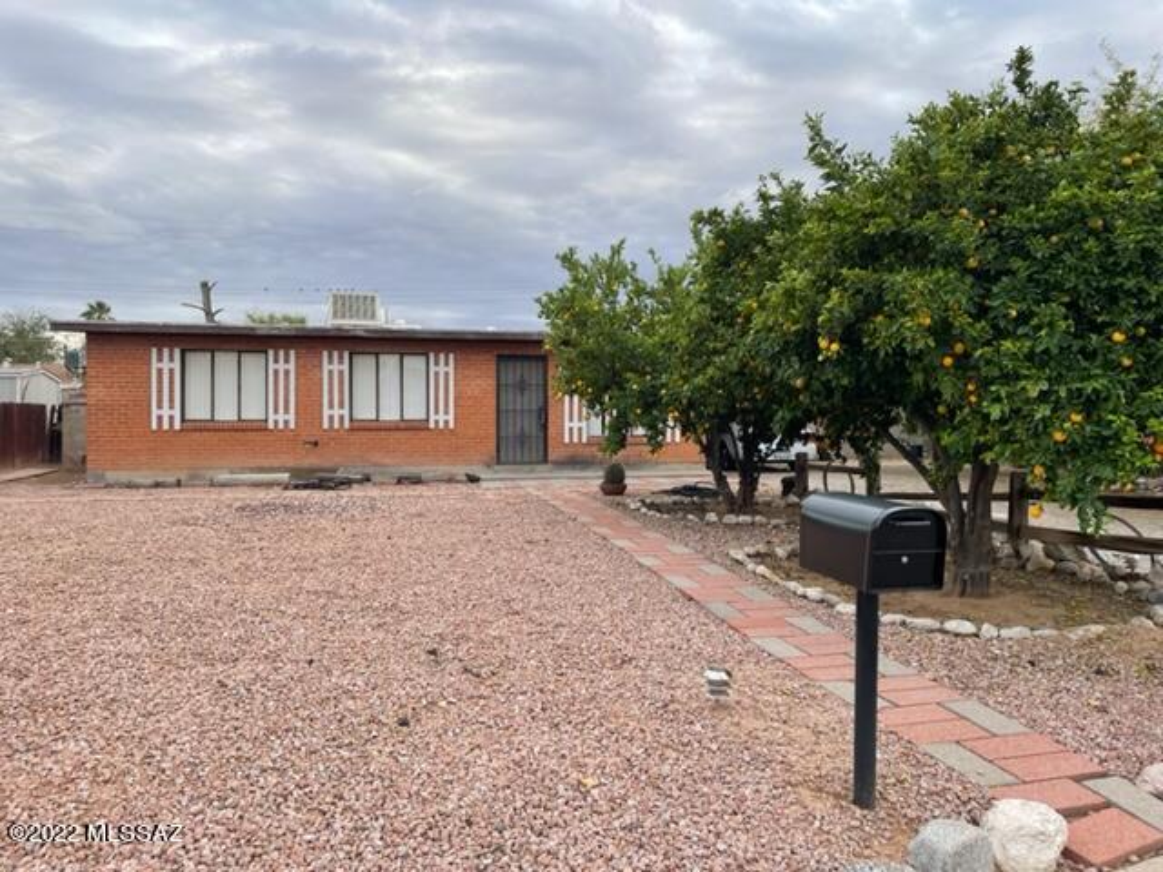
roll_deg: -0.1
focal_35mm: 26
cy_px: 436
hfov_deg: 67.3
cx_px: 582
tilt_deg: -0.1
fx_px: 874
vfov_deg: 53.1
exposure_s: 1/401
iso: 32
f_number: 1.6
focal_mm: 4.2
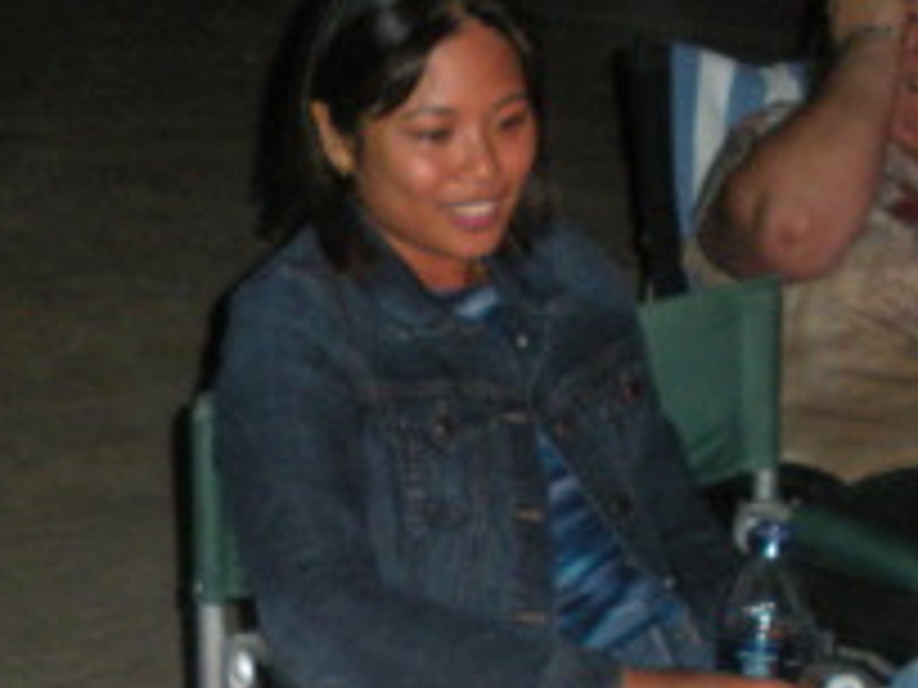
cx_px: 346
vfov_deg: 13.0
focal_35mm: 113
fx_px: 2997
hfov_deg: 17.4
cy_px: 639
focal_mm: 6.3
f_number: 3.5
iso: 301
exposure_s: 1/60
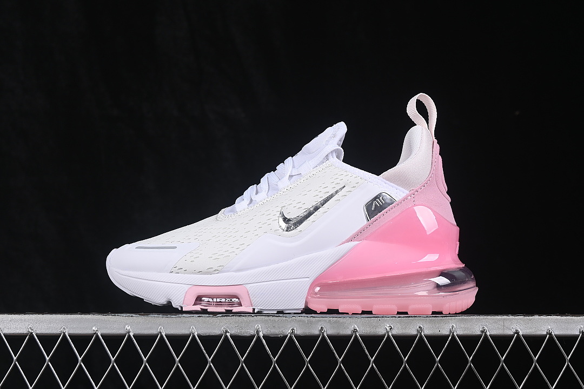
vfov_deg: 18.2
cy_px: 194
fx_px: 1217
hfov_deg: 27.0
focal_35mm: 75
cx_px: 292
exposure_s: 1/80
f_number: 8
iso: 160
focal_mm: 50
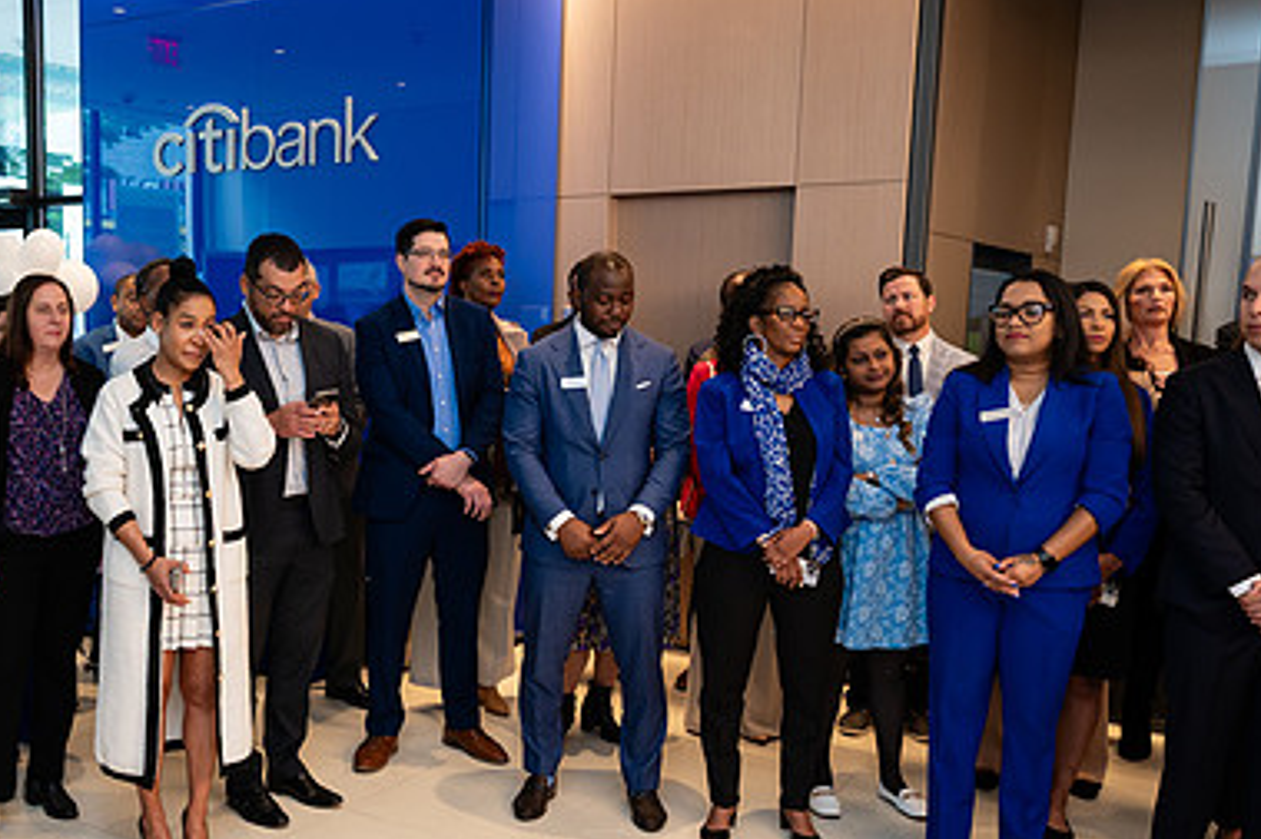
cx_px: 332
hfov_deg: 48.9
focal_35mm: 38
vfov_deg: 34.9
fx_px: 1330
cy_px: 501
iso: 500
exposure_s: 1/200
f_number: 3.2
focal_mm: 24
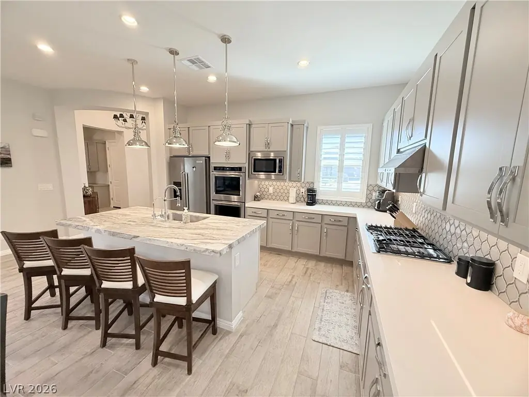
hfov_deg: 102.1
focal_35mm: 14
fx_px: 214
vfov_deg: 85.7
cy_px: 198
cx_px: 264
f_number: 2.2
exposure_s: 1/120
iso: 200
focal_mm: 2.22
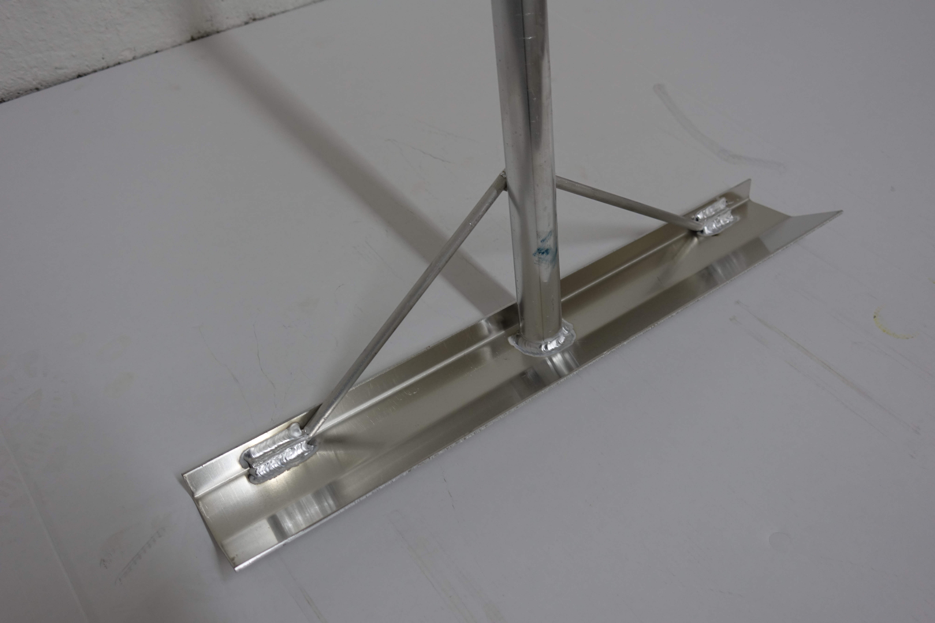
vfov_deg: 42.3
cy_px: 312
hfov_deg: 60.3
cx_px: 468
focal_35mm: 31
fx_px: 805
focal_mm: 11.33
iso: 125
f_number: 2.8
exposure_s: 1/40
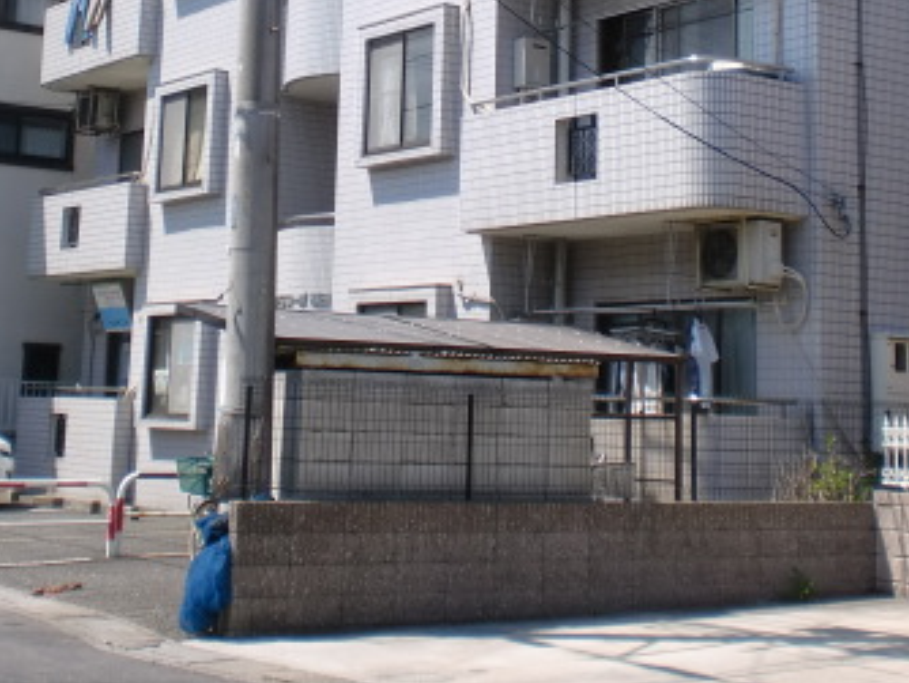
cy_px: 82
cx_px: 452
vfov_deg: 21.5
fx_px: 1761
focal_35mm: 67
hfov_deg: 28.9
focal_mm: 6.3
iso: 64
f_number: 3.1
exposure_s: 1/800
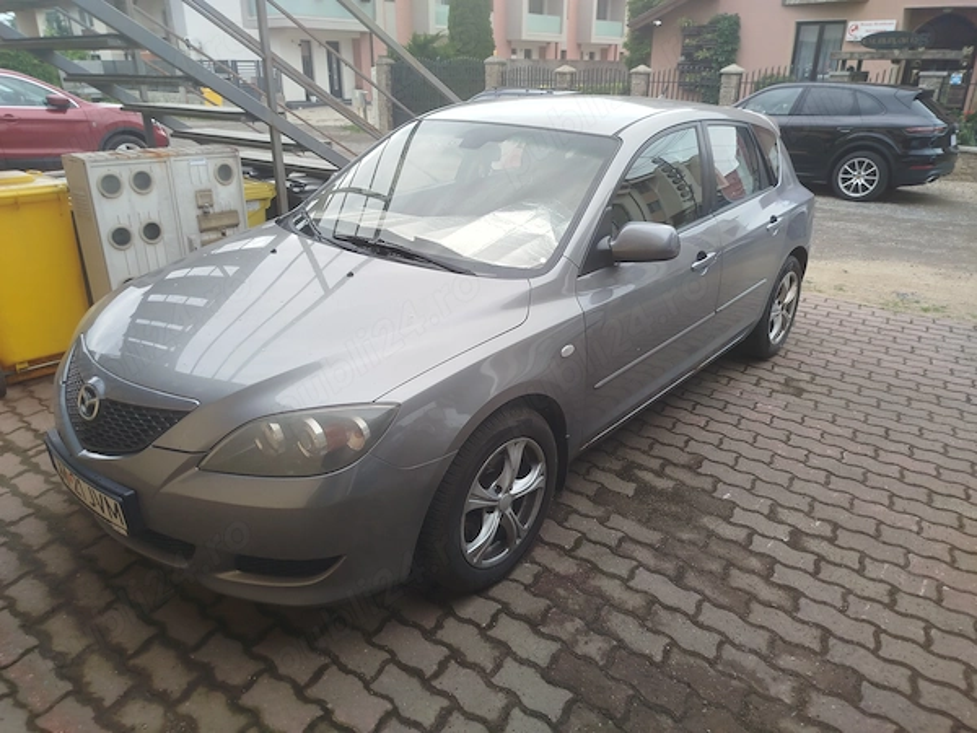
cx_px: 488
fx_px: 677
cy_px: 366
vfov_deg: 56.8
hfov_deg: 71.6
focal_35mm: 24
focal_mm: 5.31
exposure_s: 1/250
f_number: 1.7
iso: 50
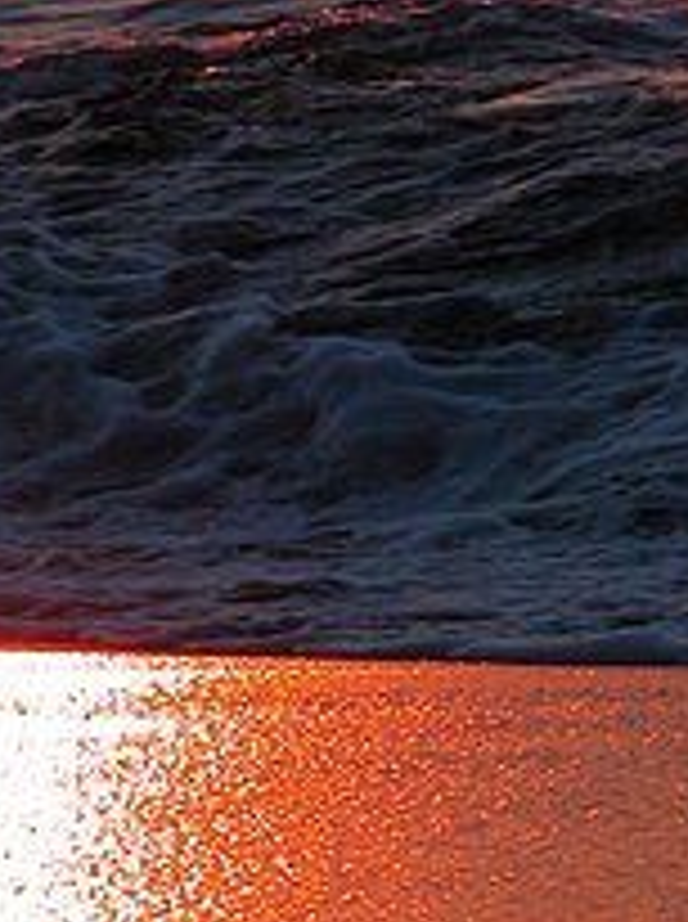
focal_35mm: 701
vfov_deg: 2.8
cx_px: 238
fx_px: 18635
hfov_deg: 2.1
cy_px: 247
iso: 200
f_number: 7.4
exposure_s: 1/235
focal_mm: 71.2
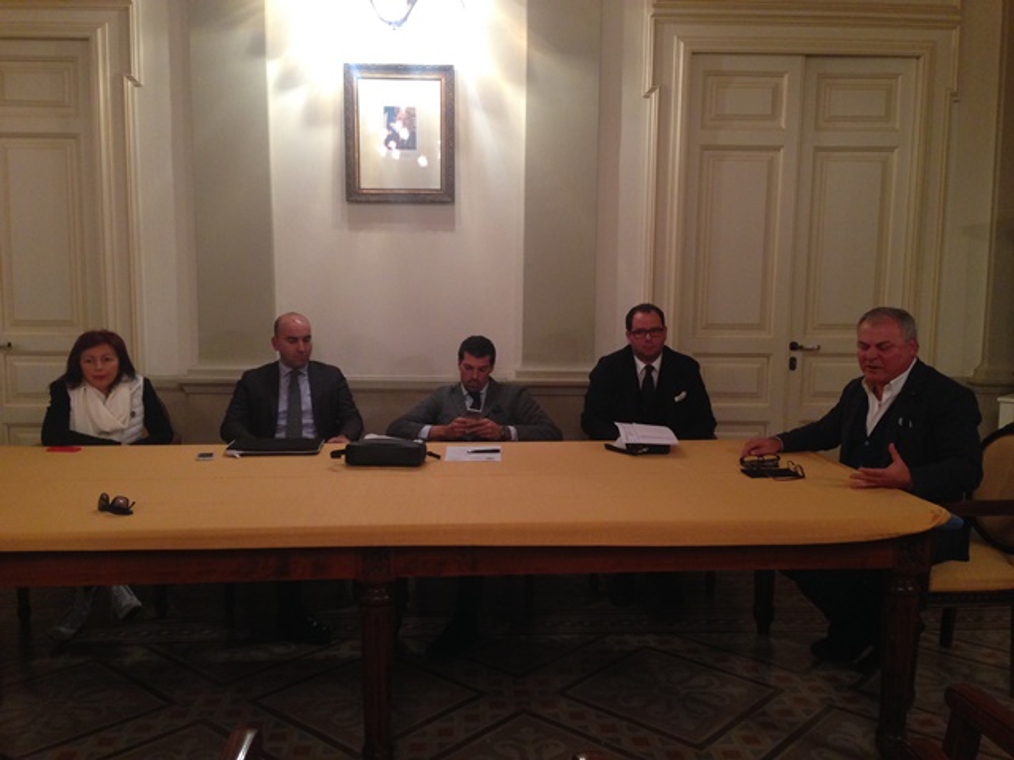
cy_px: 380
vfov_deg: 42.9
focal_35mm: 33
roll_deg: -0.9
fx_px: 967
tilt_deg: -6.8
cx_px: 507
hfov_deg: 55.4
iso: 200
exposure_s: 1/20
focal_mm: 4.12
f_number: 2.4
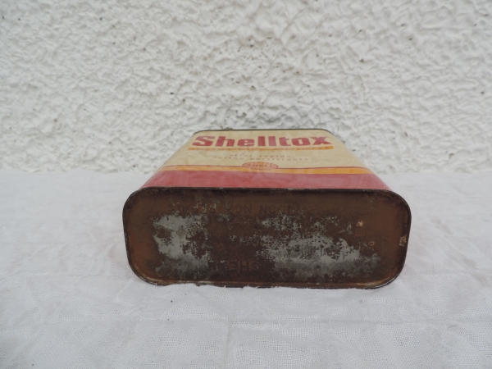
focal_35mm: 24
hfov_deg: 71.6
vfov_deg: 56.8
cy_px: 184
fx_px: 341
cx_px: 246
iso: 80
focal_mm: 4.3
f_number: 3
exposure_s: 1/125
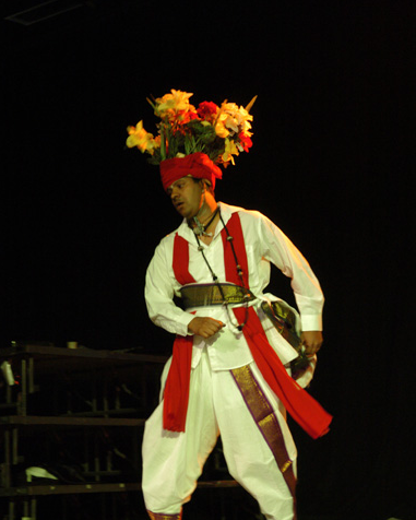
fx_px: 1224
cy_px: 308
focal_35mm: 80
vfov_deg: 23.9
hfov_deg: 19.3
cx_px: 213
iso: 800
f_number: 2.8
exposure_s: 1/100
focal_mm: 45
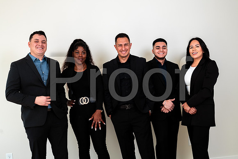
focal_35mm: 44
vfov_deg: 30.5
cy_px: 80
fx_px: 291
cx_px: 119
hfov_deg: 44.5
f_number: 5.6
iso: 200
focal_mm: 44
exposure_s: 1/160
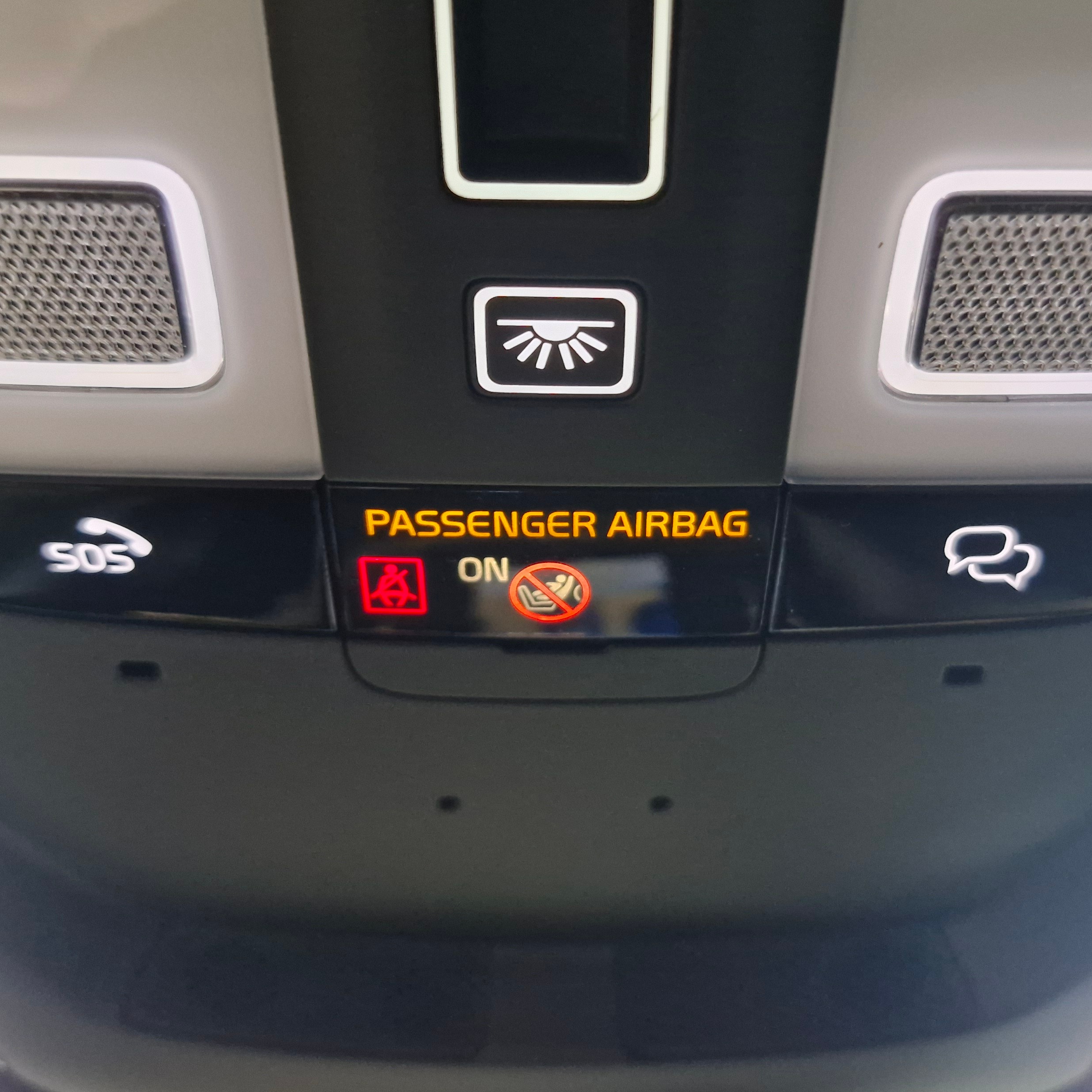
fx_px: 1178
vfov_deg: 49.7
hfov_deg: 49.6
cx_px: 609
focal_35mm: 33
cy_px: 501
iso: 1000
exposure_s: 1/100
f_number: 1.8
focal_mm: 5.54
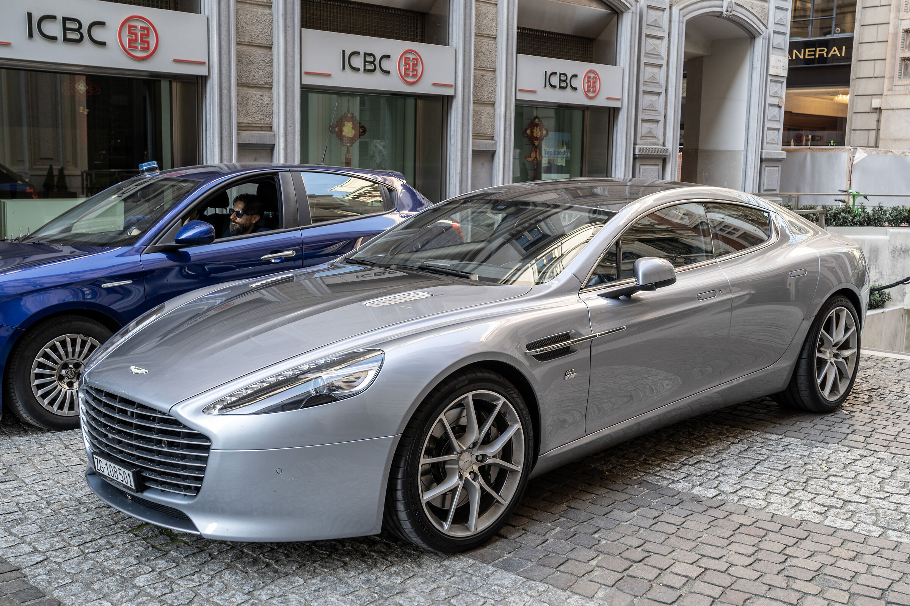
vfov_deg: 35.5
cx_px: 455
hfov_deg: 51.3
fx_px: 948
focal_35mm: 38
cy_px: 303
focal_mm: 25
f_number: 4.5
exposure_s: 1/40
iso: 125
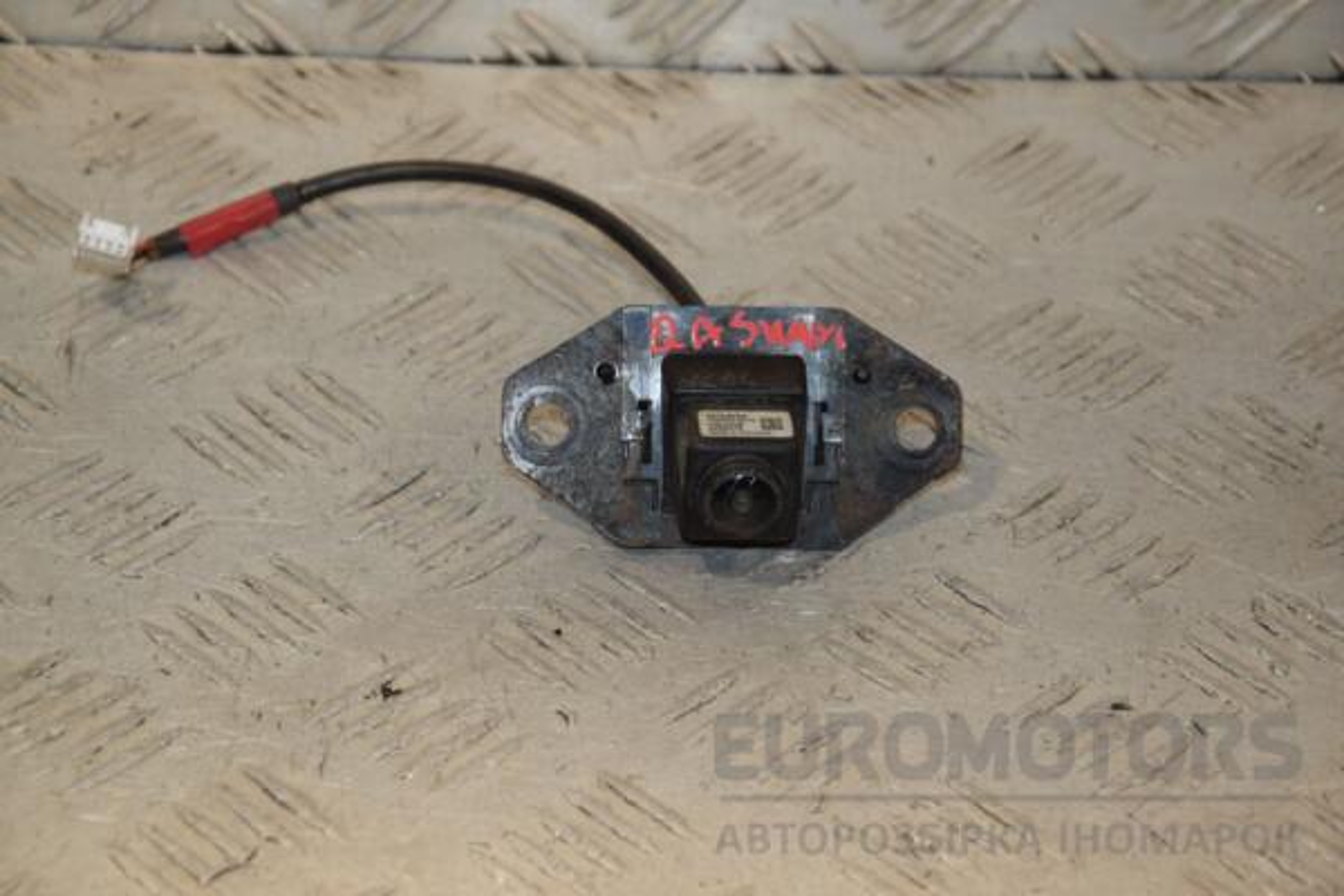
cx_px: 672
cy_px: 448
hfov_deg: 15.2
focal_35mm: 135
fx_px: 5040
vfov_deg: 10.2
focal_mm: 90
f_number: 7.1
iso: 800
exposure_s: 1/200
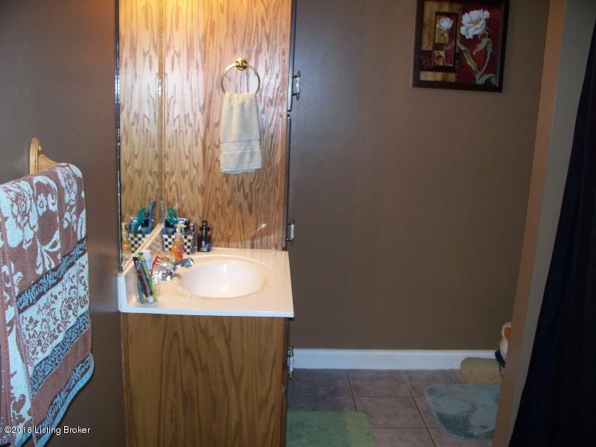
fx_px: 620
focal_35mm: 36
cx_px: 298
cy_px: 224
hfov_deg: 51.4
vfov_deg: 39.7
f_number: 2.8
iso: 200
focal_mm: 7.54
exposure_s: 1/30
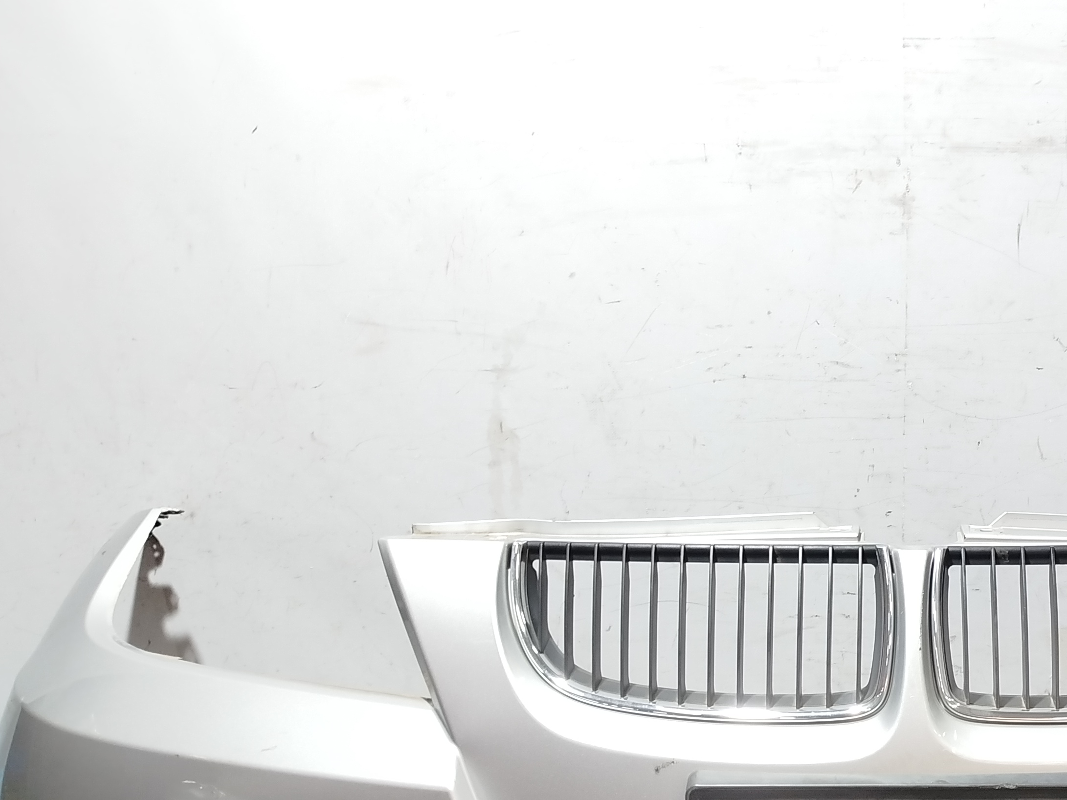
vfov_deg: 32.8
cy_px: 454
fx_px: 1356
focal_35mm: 44
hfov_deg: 40.7
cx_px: 888
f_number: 1.7
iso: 160
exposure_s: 1/33
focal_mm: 5.31
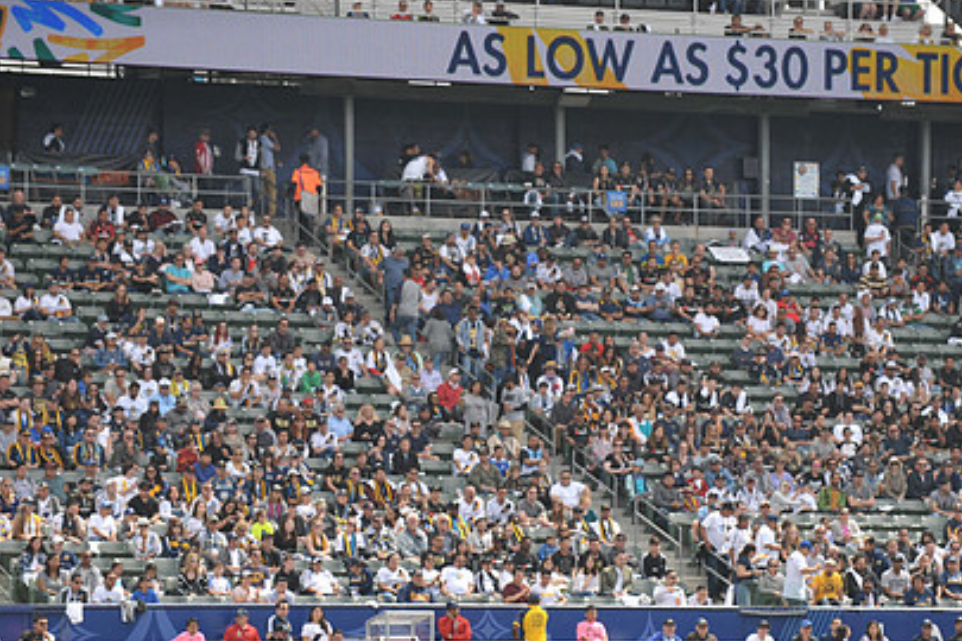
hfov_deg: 9.3
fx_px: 5932
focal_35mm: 222
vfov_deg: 6.2
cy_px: 408
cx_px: 532
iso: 320
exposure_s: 1/2500
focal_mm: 155
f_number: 3.5
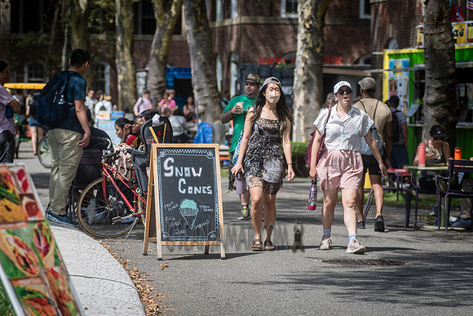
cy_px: 170
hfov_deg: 13.1
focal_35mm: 157
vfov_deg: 8.8
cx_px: 235
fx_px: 2062
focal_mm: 112
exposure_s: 1/1250
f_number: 3.5
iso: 125
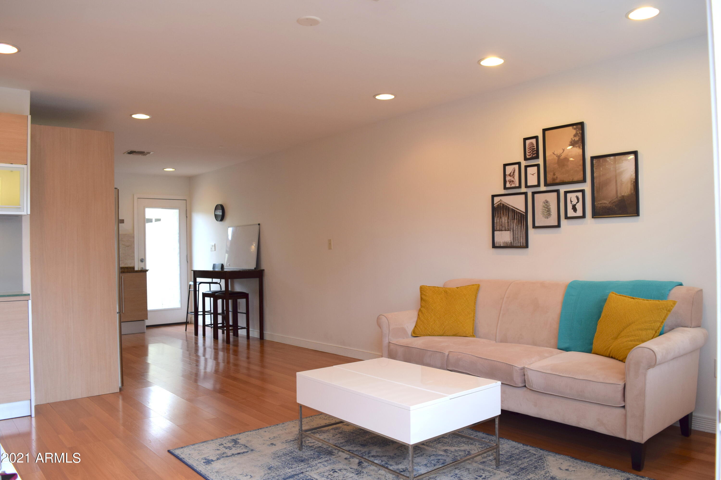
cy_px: 240
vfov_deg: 47.9
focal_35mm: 27
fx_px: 541
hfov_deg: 67.4
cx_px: 360
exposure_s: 1/125
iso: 400
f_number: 5.6
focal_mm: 18
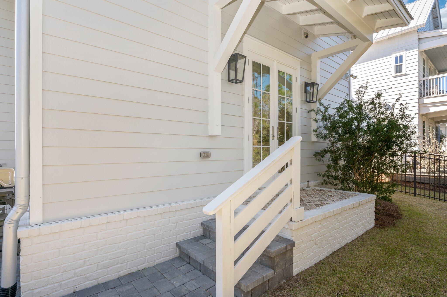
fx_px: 223
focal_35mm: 18
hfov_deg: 90.0
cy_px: 148
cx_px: 224
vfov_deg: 67.3
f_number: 9
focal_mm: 18
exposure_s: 1/200
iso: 200
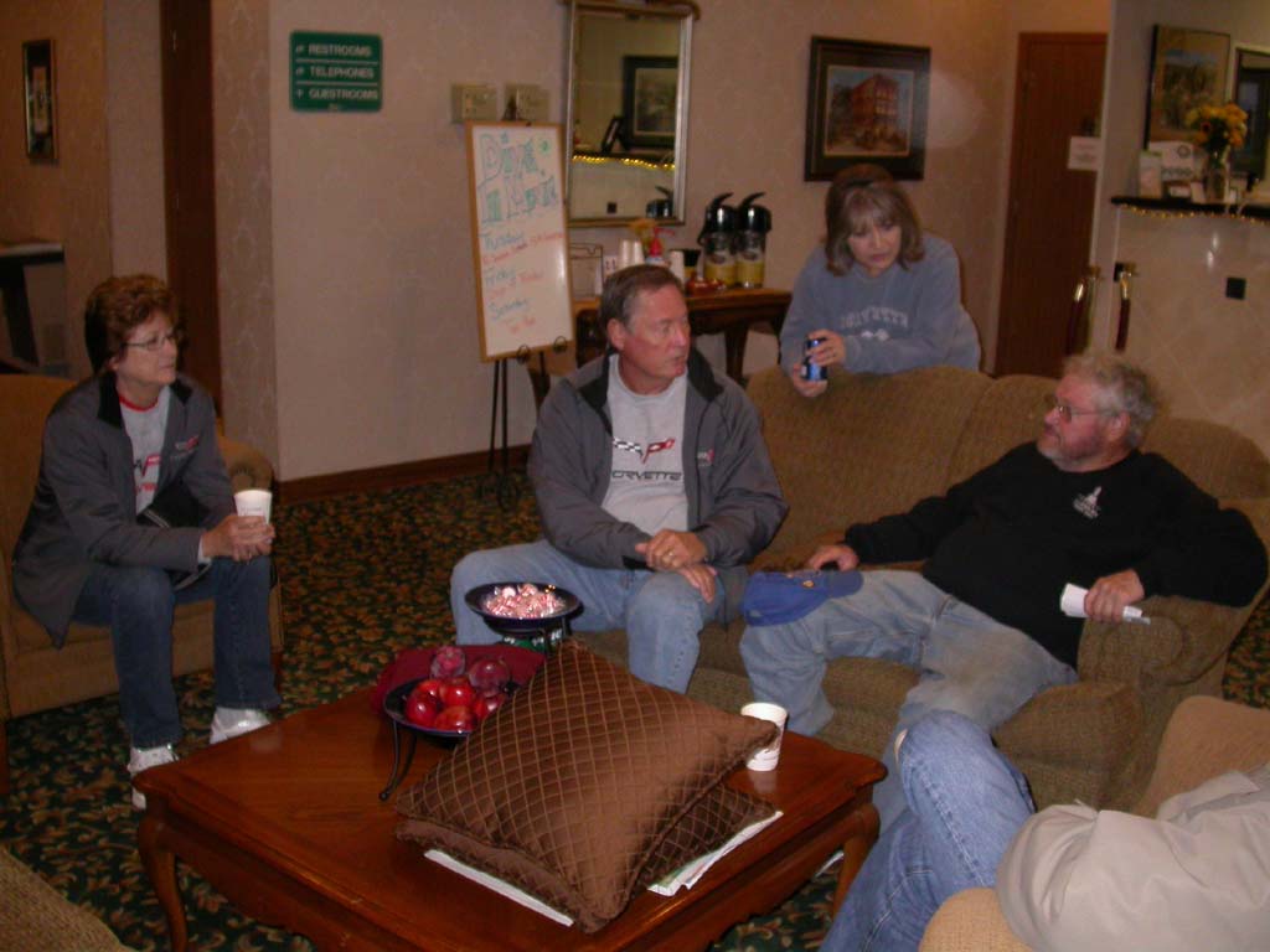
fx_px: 1394
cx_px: 635
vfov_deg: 37.7
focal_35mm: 38
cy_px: 476
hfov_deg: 49.0
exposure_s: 1/60
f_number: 2.6
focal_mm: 7.85
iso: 200
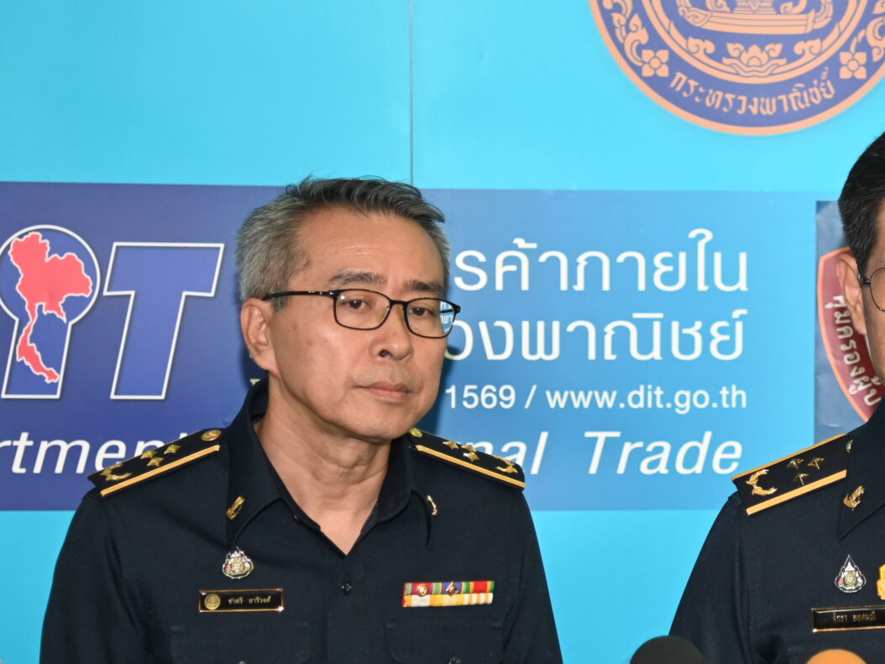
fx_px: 4475
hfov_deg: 11.2
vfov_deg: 8.5
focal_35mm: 175
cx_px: 887
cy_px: 430
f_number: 4
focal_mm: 75
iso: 1250
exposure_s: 1/60
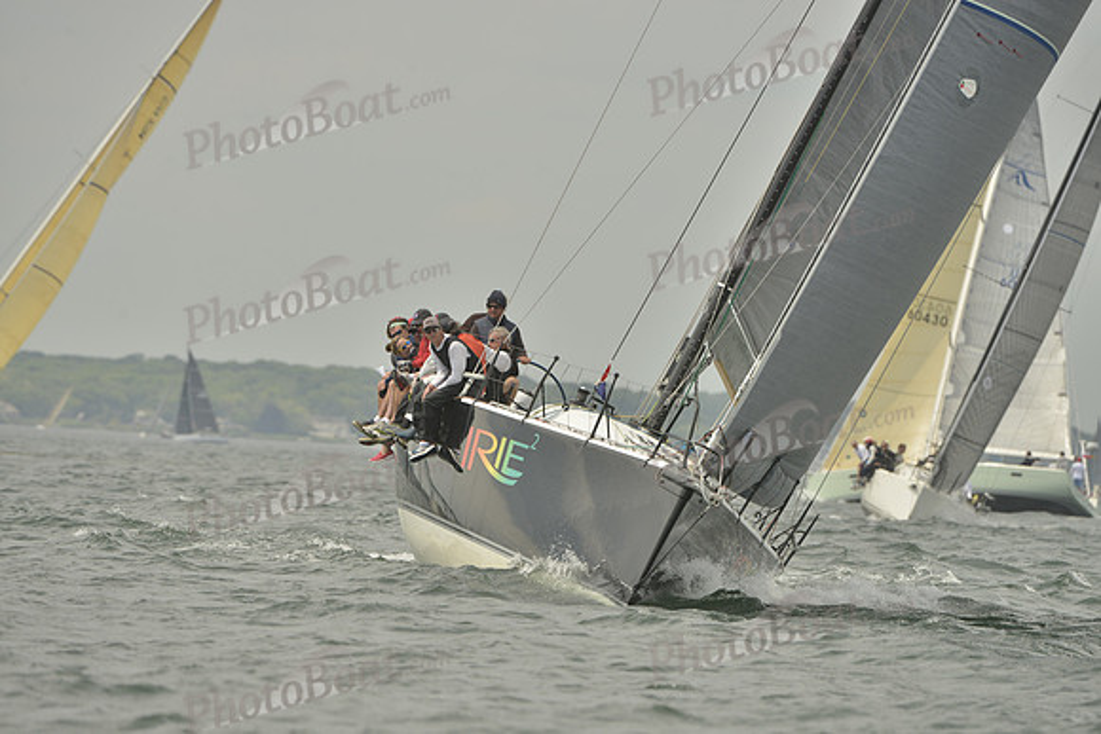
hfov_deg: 5.2
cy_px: 367
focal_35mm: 400
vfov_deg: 3.4
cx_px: 550
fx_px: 12236
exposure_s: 1/1000
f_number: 8
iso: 280
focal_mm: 400
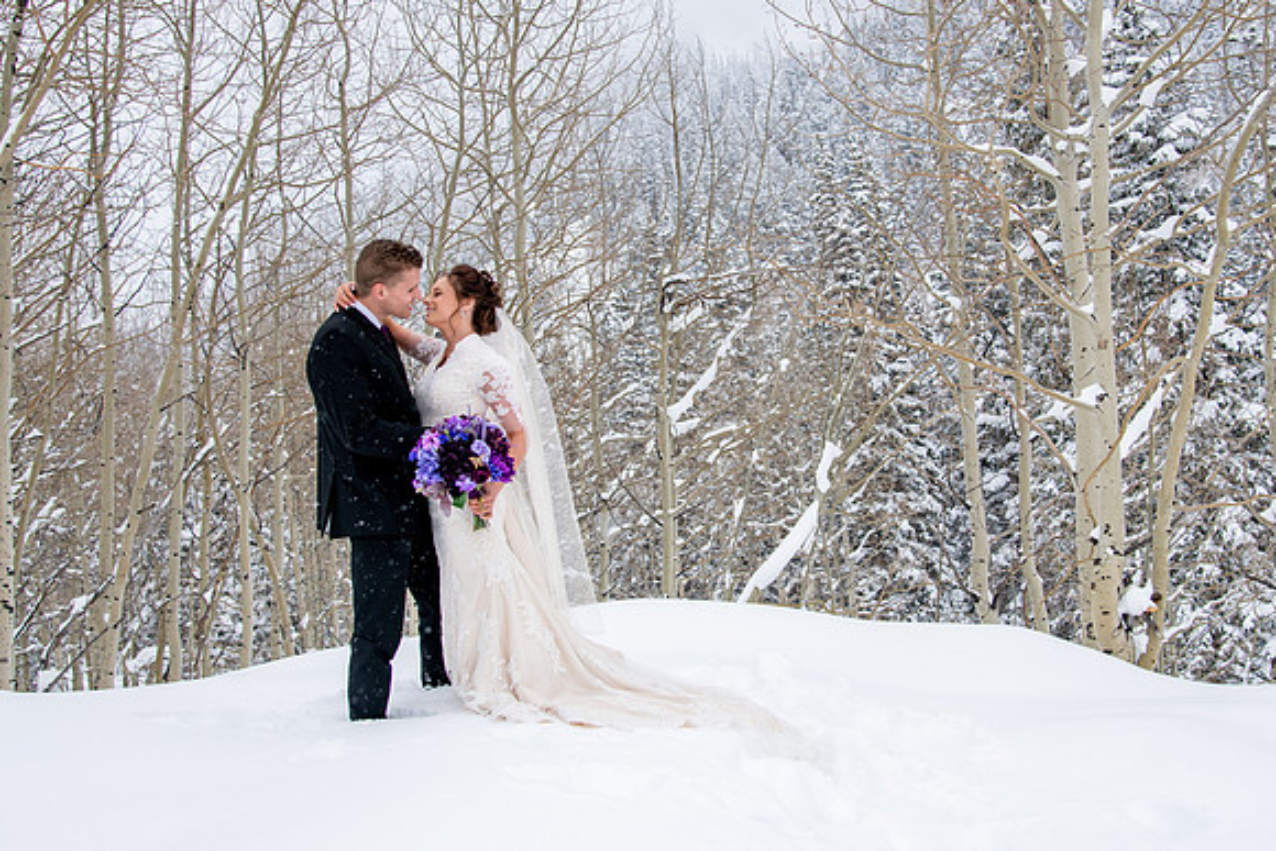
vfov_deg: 29.7
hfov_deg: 43.3
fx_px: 1606
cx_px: 710
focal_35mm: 45
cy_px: 375
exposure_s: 1/1000
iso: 200
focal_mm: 32
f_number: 5
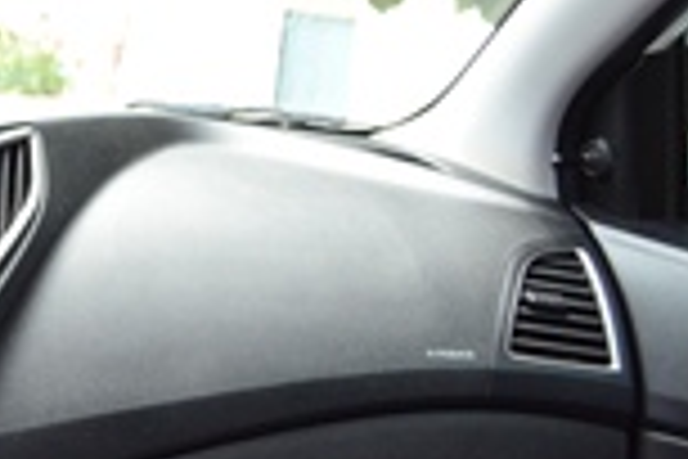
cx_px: -238
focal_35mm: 79
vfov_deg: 17.3
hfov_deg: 22.6
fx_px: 1510
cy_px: 218
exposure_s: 1/125
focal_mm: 18
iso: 180
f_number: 4
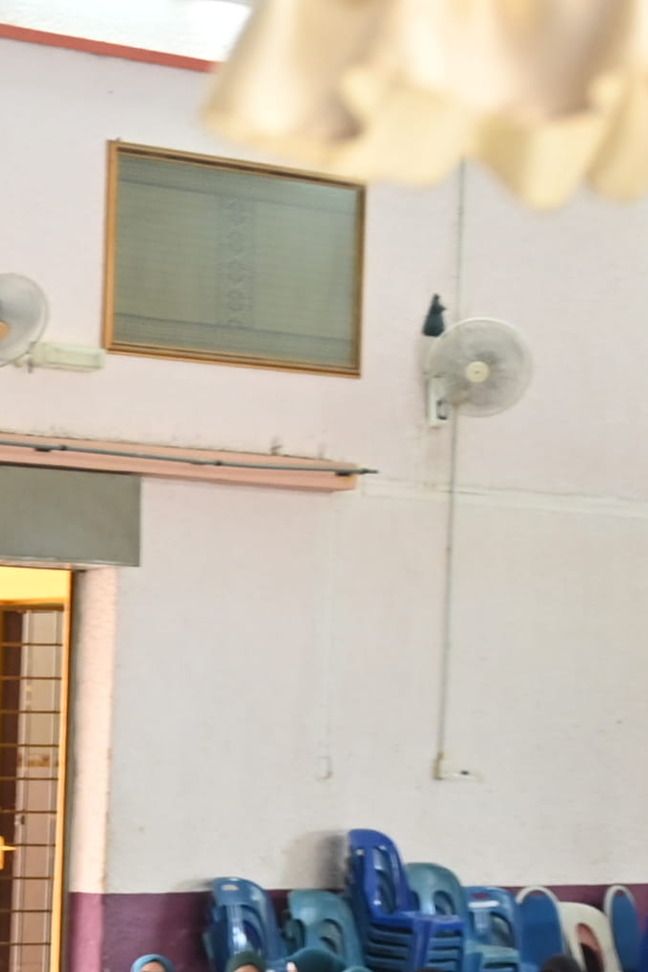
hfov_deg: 8.1
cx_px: -1084
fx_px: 4105
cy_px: 1174
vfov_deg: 13.1
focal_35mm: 152
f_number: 3.5
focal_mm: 34
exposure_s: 1/100
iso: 800
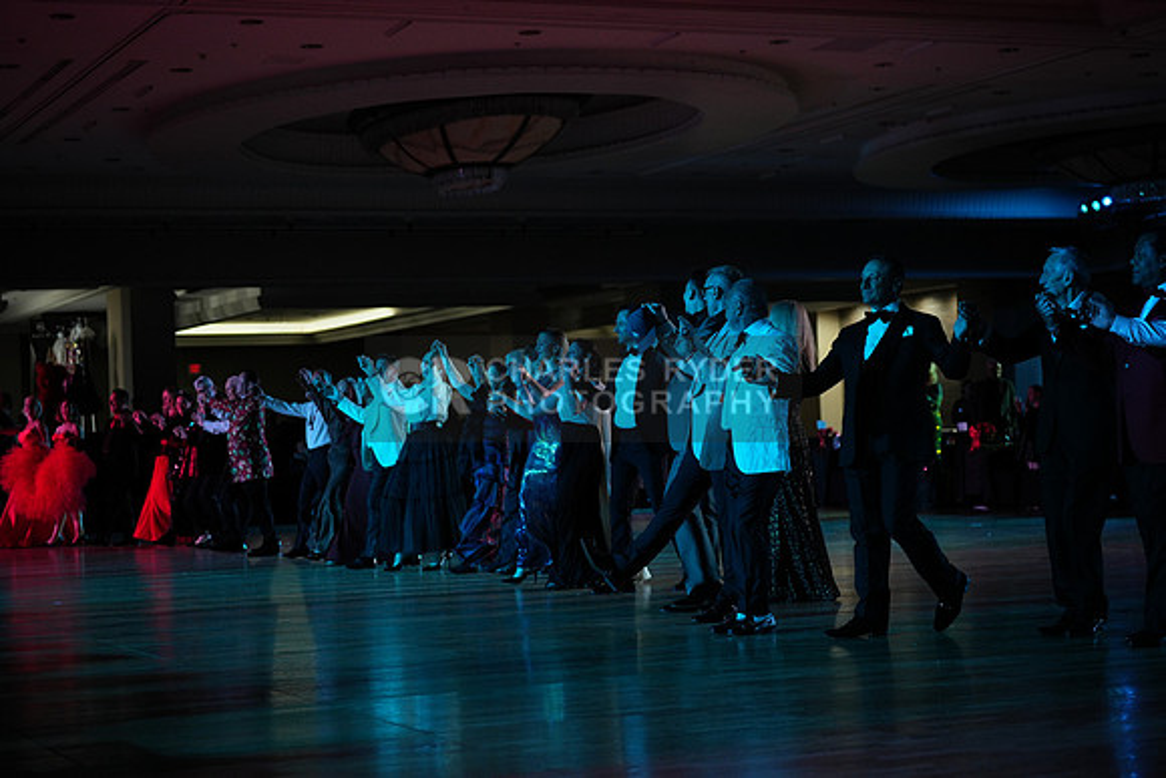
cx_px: 583
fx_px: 2268
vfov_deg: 19.5
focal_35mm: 70
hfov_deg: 28.8
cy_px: 389
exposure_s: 1/400
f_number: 2.8
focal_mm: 70
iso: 640
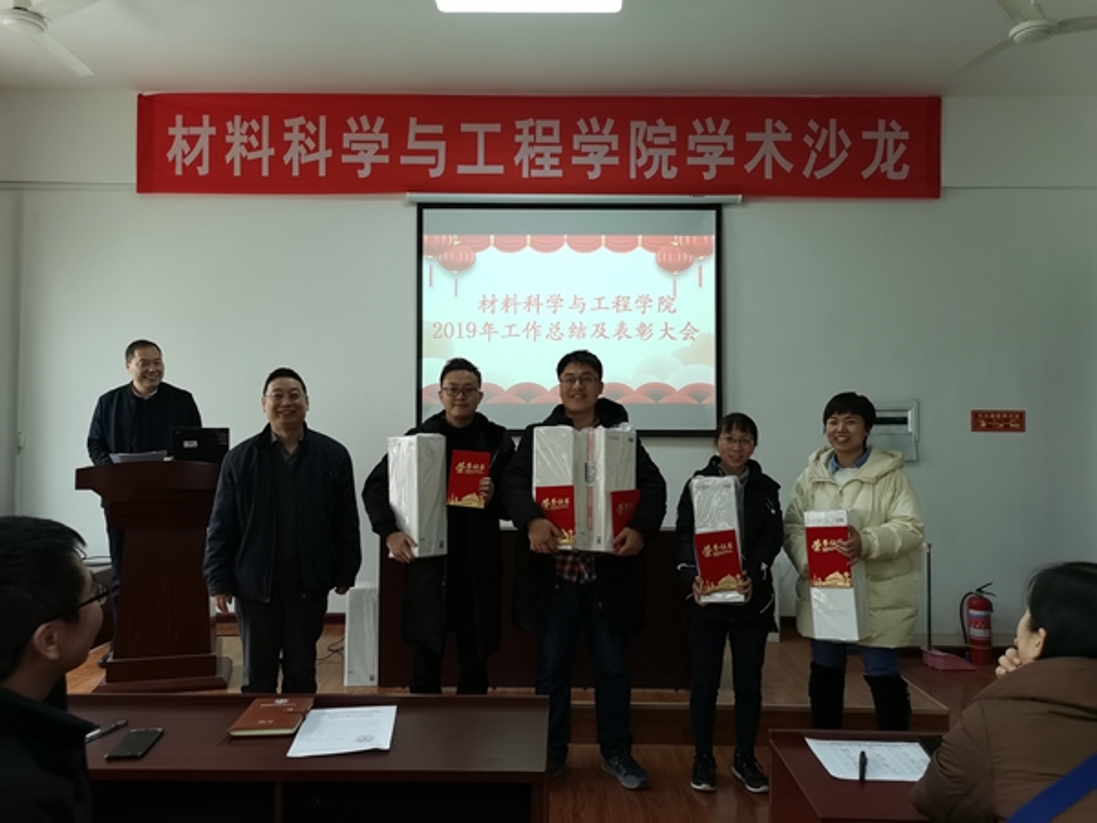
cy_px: 412
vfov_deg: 51.4
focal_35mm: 27
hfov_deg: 65.3
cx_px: 548
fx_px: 856
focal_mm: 5.58
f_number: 1.8
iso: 125
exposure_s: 1/120
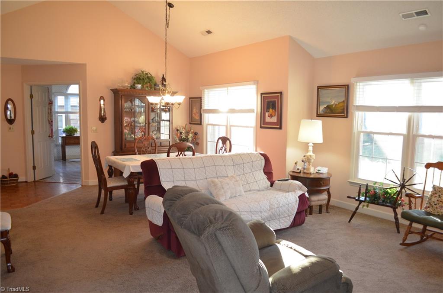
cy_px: 146
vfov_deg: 47.7
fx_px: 331
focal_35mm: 27
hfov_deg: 67.5
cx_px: 222
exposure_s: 1/60
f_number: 3.5
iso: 800
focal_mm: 18
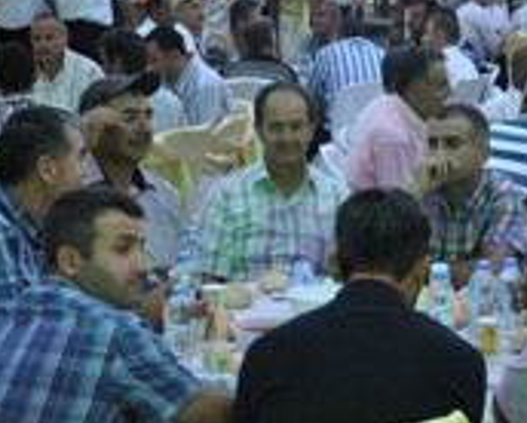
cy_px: 98
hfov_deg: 17.3
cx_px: 423
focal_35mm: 110
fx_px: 1718
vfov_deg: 14.0
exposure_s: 1/80
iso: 1600
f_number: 4.2
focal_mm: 30
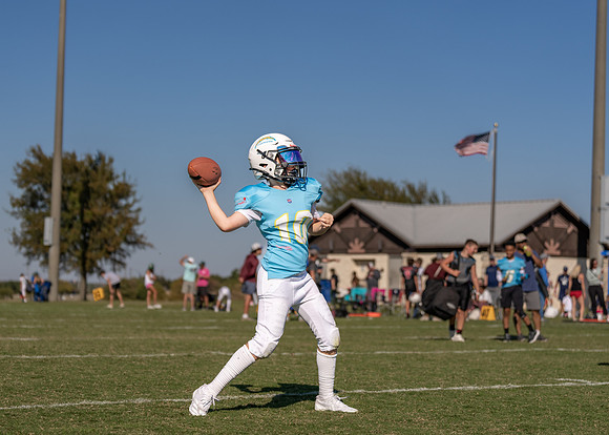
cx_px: 255
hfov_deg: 24.8
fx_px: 1381
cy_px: 227
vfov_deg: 17.9
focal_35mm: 80
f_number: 2.8
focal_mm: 70
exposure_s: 1/4000
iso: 100
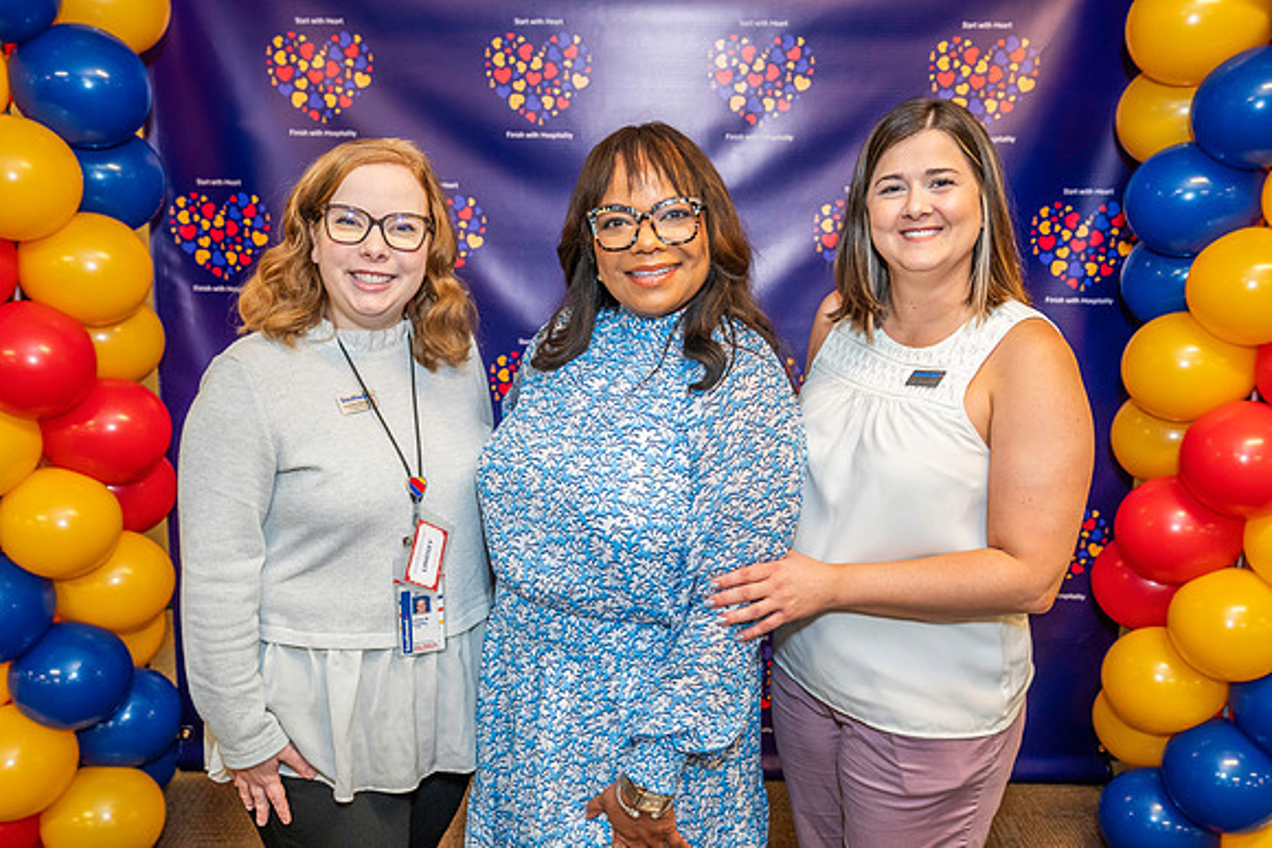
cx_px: 636
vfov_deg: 41.1
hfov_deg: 58.7
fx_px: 1131
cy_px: 424
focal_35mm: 32
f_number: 4.5
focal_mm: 32
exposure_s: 1/125
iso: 2500
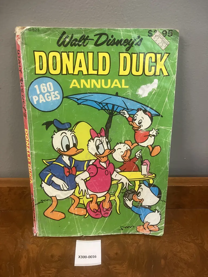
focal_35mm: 28
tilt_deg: -29.6
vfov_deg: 63.4
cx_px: 104
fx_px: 224
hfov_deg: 49.7
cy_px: 138
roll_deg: -2.2
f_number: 1.8
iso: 160
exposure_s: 1/50
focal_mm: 3.99
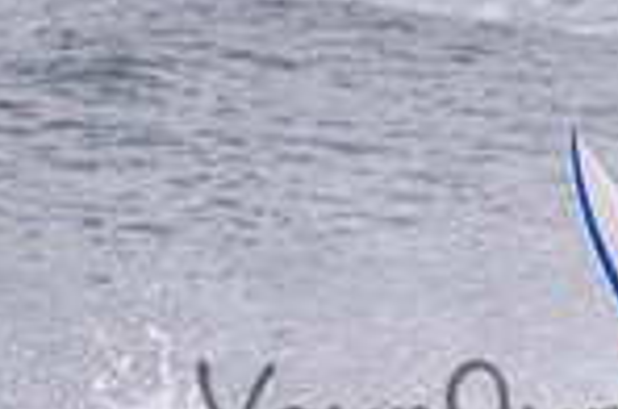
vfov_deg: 0.4
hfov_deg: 0.7
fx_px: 53856
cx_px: 626
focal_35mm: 3144
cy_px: 390
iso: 1800
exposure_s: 1/2000
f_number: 11
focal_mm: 800
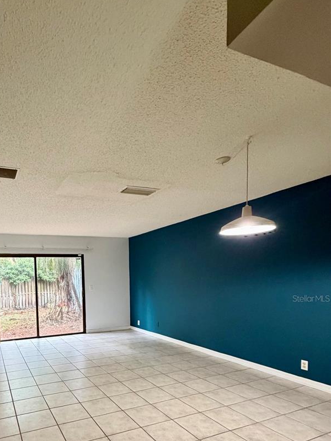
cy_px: 298
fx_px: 268
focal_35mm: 21
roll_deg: +1.4
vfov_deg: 76.2
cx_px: 83
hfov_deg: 60.1
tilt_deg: -3.8
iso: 400
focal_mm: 2.22
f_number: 2.2
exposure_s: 1/60
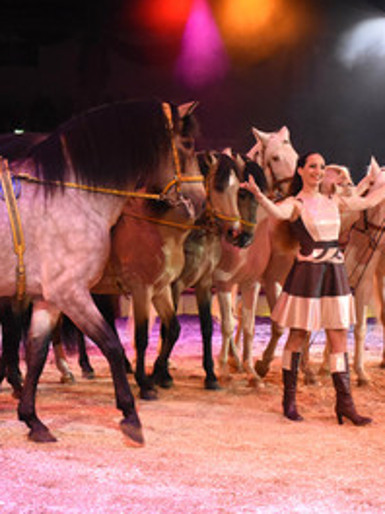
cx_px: 137
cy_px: 238
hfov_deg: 22.9
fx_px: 949
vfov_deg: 30.3
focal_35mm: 64
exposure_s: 1/160
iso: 5000
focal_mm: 26
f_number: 6.3
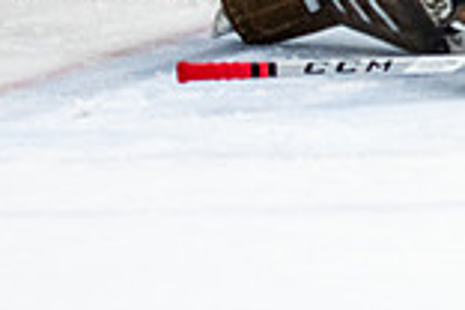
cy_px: -436
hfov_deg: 3.9
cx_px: 989
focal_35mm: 520
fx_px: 6716
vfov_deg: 2.6
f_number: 2.8
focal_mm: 70
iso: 1000
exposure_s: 1/400
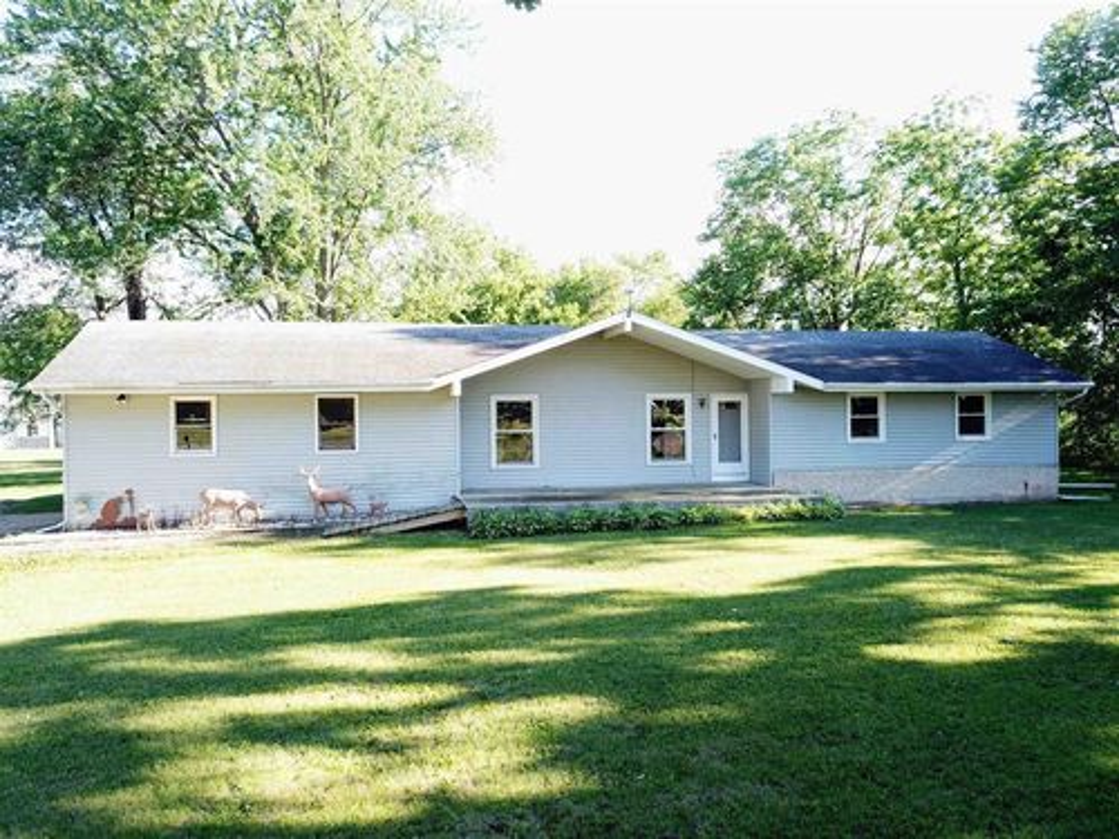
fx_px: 840
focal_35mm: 26
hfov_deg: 67.3
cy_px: 420
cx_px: 560
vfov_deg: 53.1
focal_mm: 4.73
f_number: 2.2
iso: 100
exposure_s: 1/125
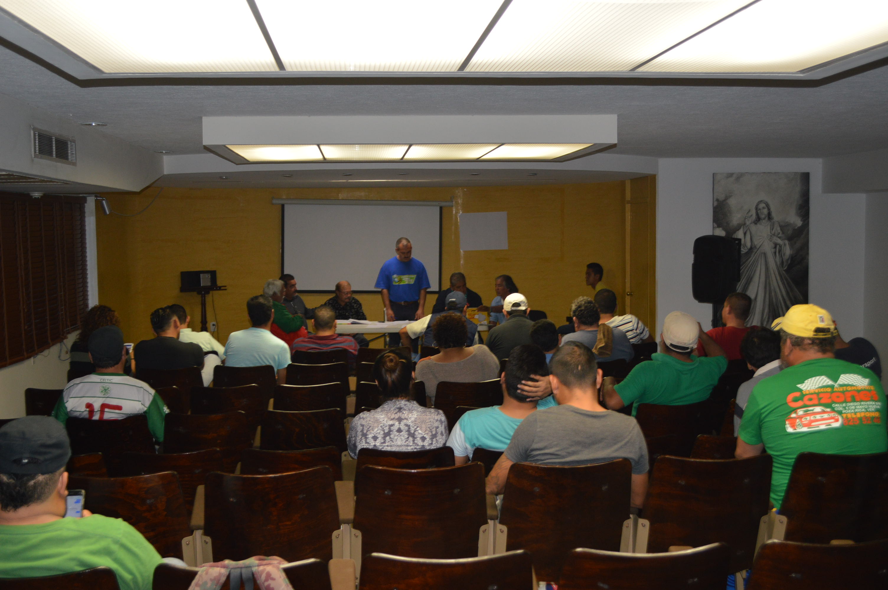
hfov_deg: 46.4
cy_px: 295
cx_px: 444
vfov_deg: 31.8
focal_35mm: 42
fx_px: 1035
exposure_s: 1/60
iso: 560
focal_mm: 28
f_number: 4.5
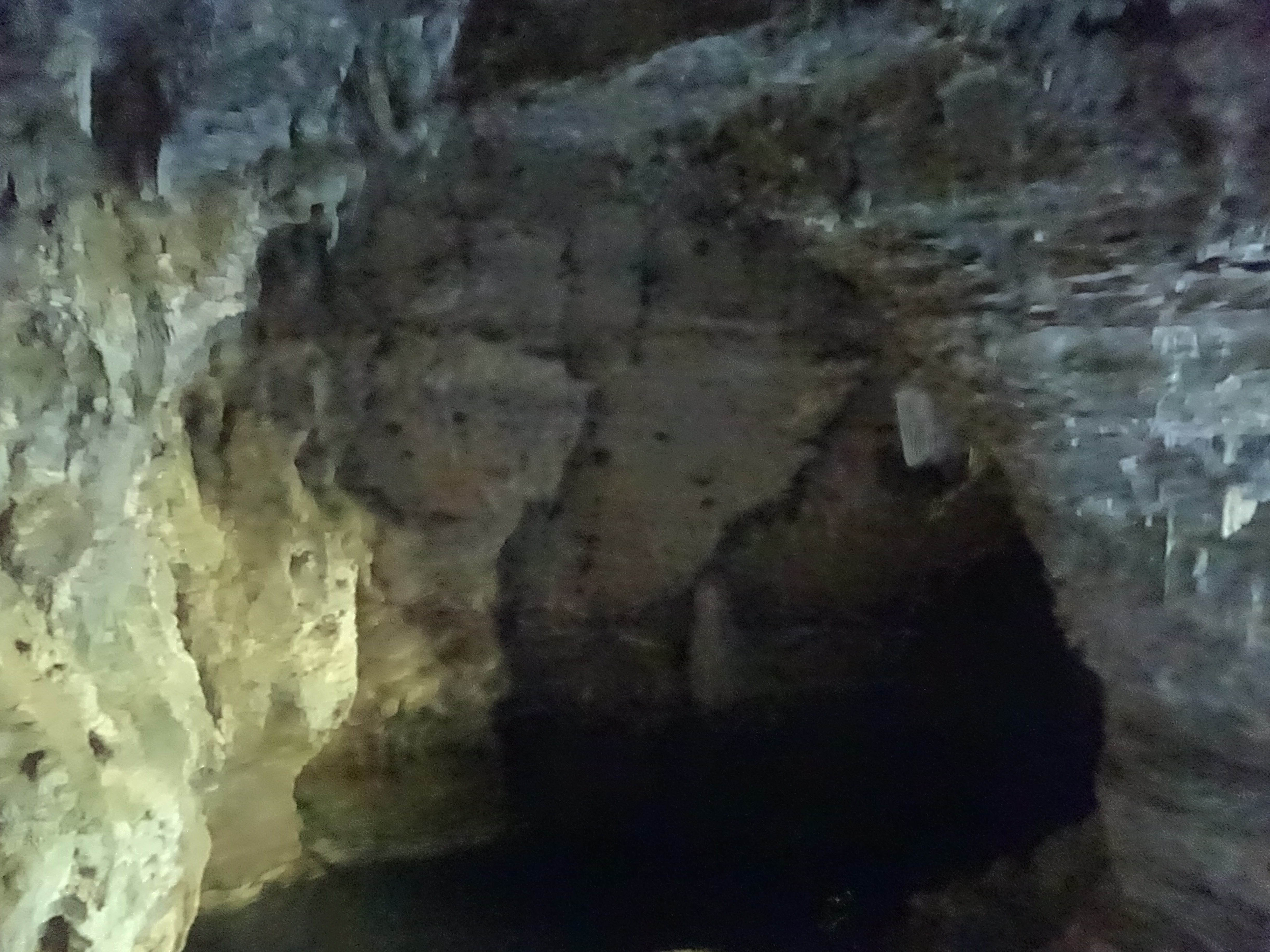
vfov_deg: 56.8
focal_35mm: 24
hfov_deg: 71.6
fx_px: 881
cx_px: 635
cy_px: 476
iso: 12800
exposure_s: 1/4
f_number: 3.5
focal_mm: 4.1
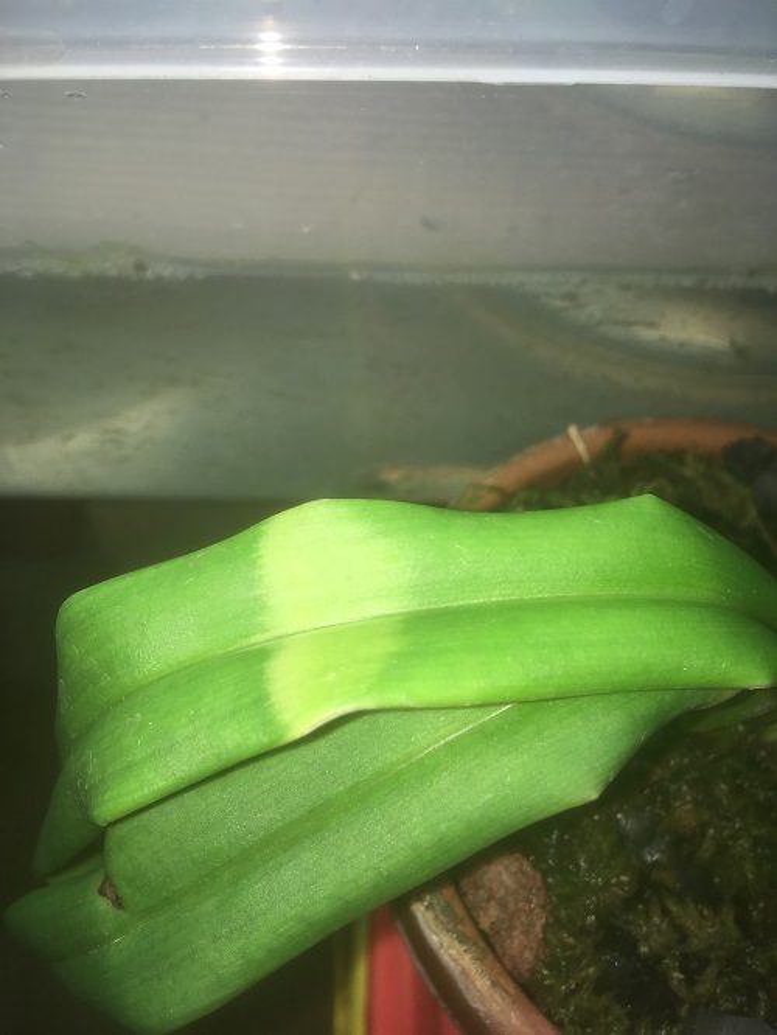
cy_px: 518
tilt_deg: -56.7
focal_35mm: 29
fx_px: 867
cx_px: 388
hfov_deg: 48.3
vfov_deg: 61.6
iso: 25
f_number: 2.2
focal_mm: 4.15
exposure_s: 1/118
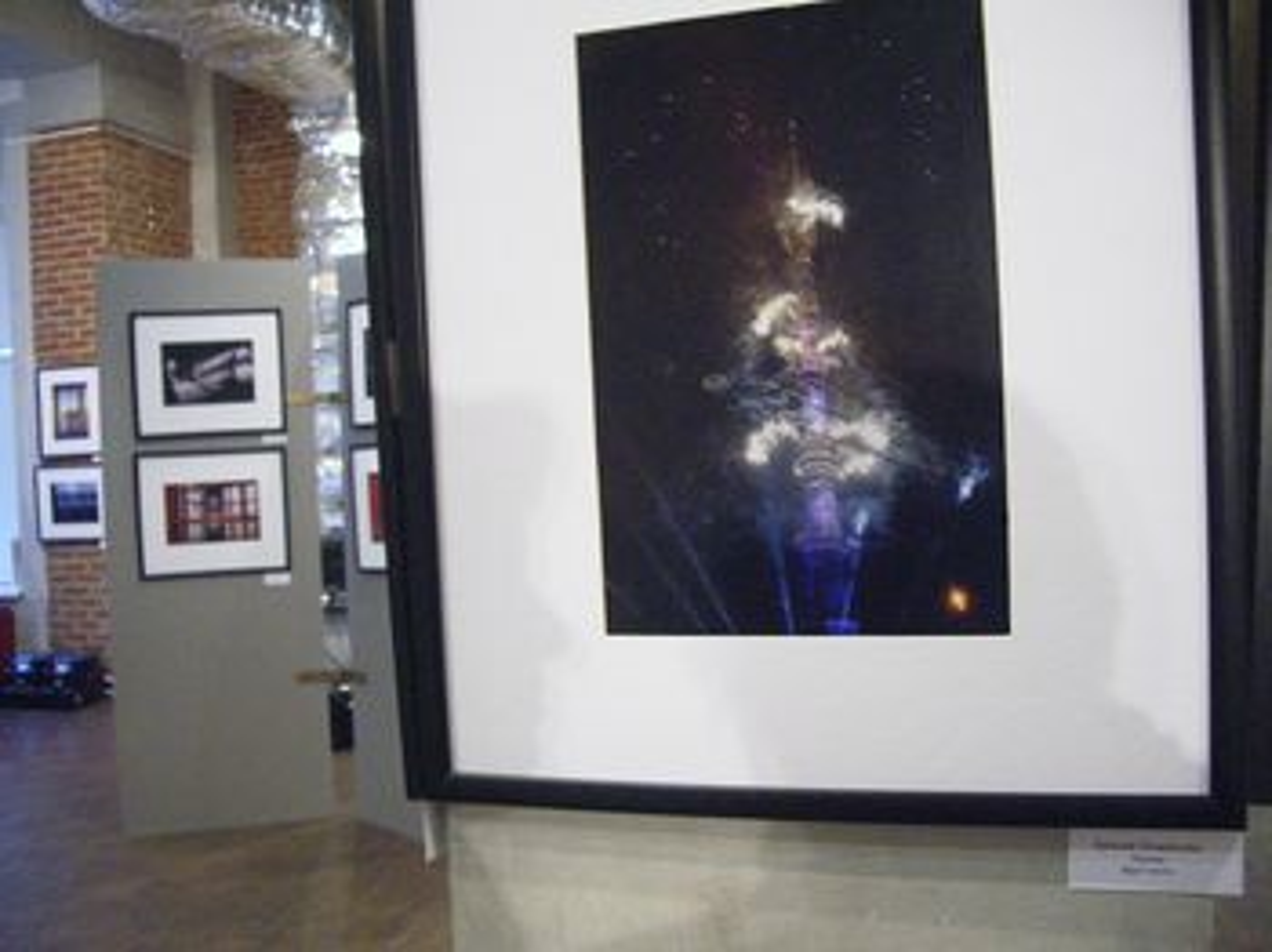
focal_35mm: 35
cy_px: 476
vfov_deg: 40.7
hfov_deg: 52.7
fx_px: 1285
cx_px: 636
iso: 320
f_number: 2.6
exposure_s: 1/30
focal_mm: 5.8
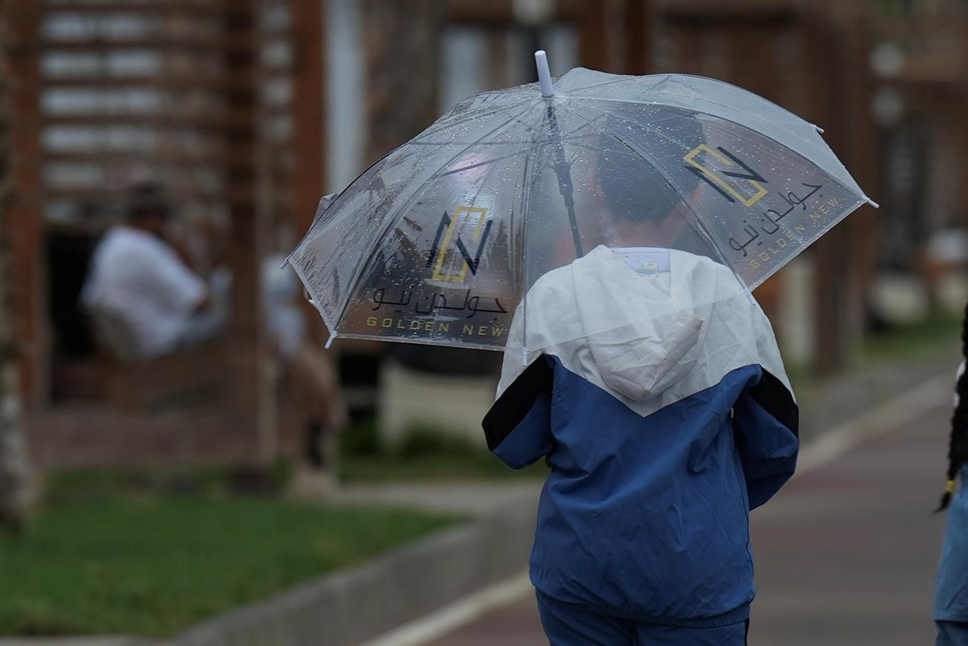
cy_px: 342
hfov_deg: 8.4
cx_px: 379
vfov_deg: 5.6
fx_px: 6616
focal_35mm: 246
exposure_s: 1/125
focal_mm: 200
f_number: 3.5
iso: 200
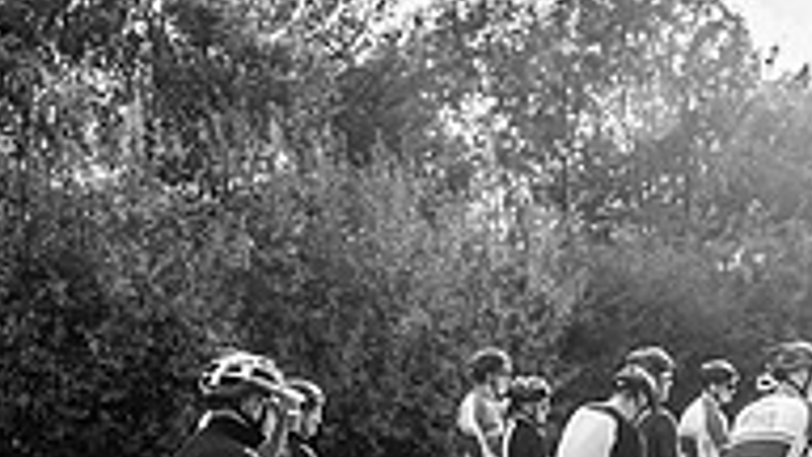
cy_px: 438
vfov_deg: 15.6
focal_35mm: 76
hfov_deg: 27.8
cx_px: 296
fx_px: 1636
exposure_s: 1/2500
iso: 200
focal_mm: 24
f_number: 4
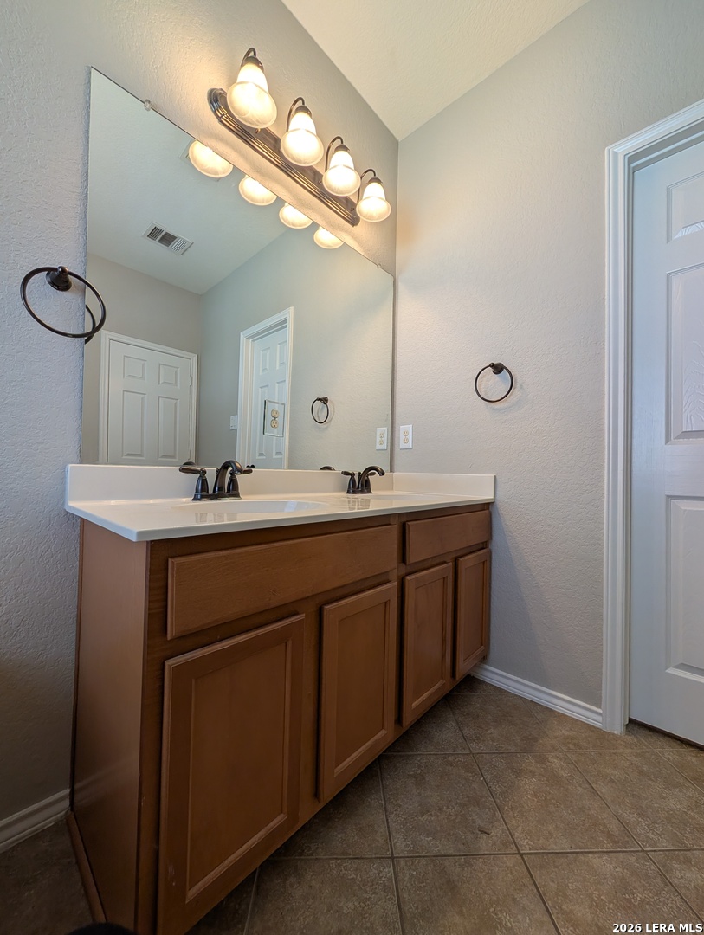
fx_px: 325
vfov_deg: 110.5
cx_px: 352
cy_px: 468
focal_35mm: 12
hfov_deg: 94.6
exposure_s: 1/190
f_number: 1.7
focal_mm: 2.02
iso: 49
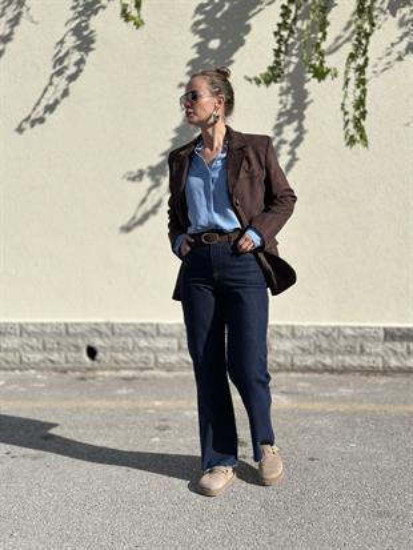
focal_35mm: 48
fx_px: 763
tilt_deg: -9.6
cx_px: 206
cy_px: 275
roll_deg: -0.3
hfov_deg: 30.3
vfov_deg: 39.6
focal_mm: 6.86
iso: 100
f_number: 1.78
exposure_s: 1/10870
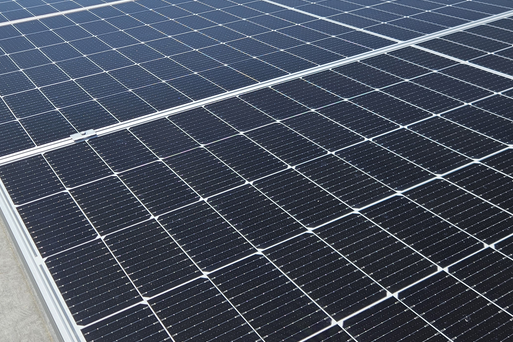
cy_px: 64
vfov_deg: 28.6
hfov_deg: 42.7
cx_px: 246
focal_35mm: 46
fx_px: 655
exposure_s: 1/2246
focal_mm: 5.4
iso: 25
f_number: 1.8
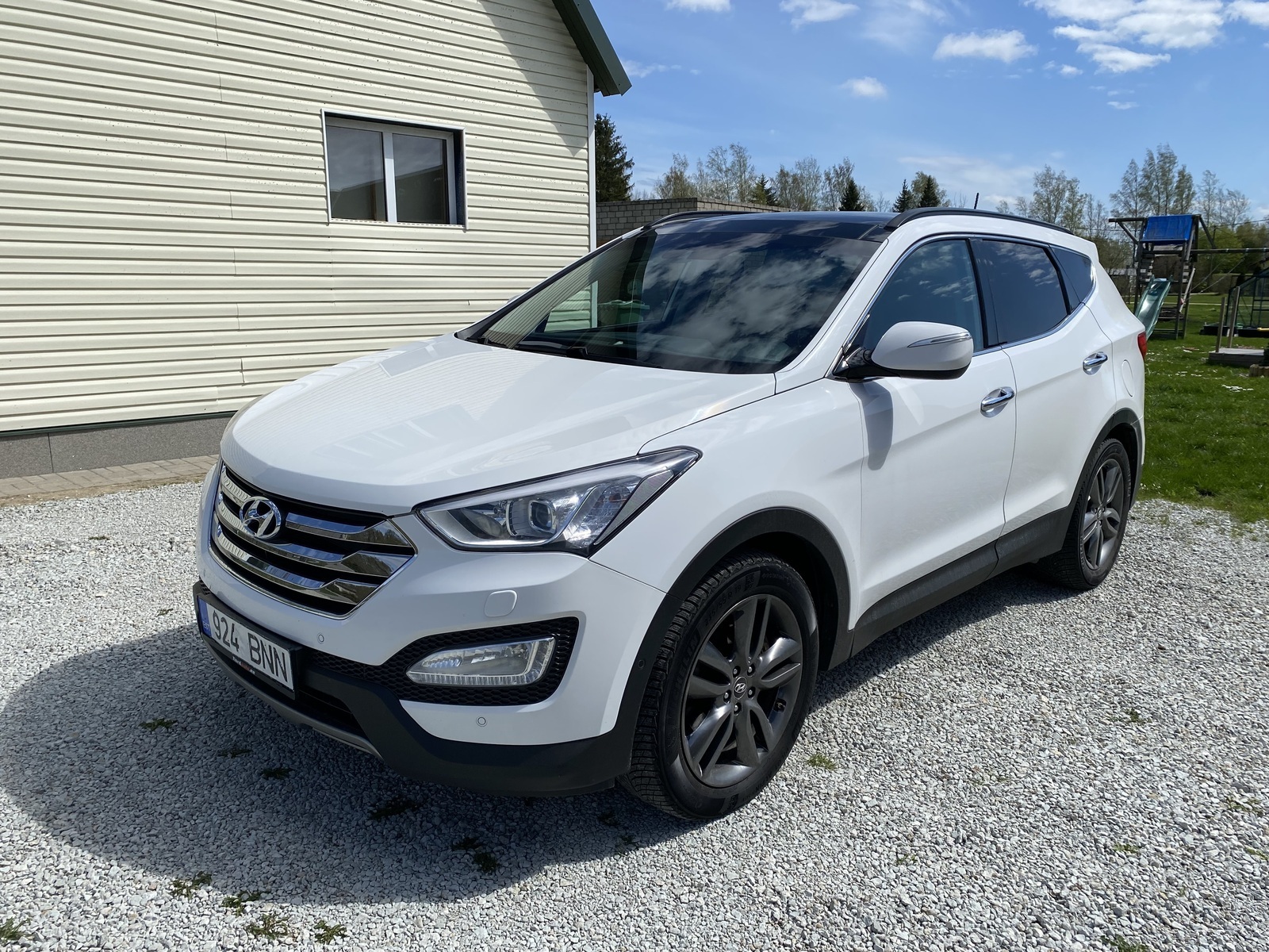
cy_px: 476
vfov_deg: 53.1
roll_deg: -0.4
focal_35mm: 26
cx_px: 634
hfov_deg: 67.3
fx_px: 953
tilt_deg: -9.7
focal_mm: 4.25
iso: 32
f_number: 1.8
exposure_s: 1/4808
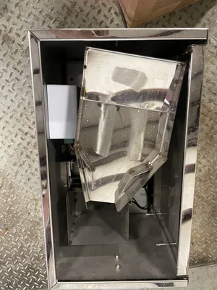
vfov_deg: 67.3
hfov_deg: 53.1
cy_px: 145
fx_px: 217
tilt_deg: -77.5
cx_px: 108
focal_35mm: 26
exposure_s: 1/40
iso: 640
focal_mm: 4.2
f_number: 1.6
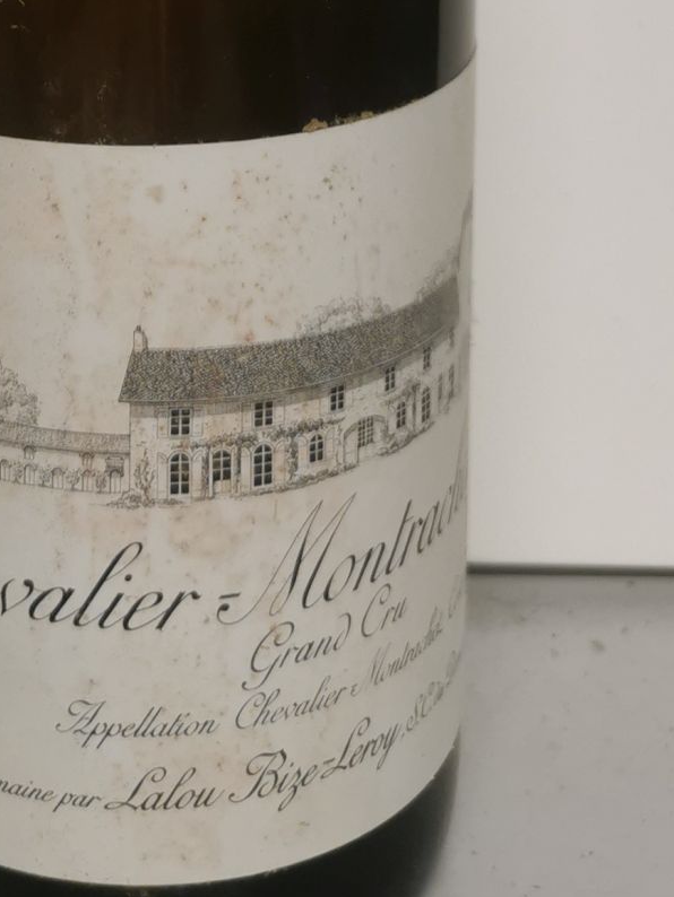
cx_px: 108
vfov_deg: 20.5
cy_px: -343
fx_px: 2206
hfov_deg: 17.2
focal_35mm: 85
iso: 100
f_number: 1.8
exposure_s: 1/100
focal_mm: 5.58
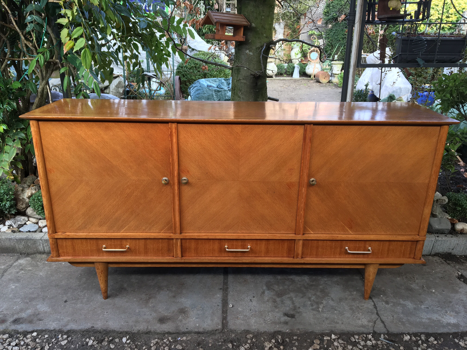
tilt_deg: -18.7
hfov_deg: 61.7
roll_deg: +0.9
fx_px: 391
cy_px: 175
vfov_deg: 48.2
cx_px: 234
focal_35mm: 29
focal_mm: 4.15
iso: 32
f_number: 2.2
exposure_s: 1/100
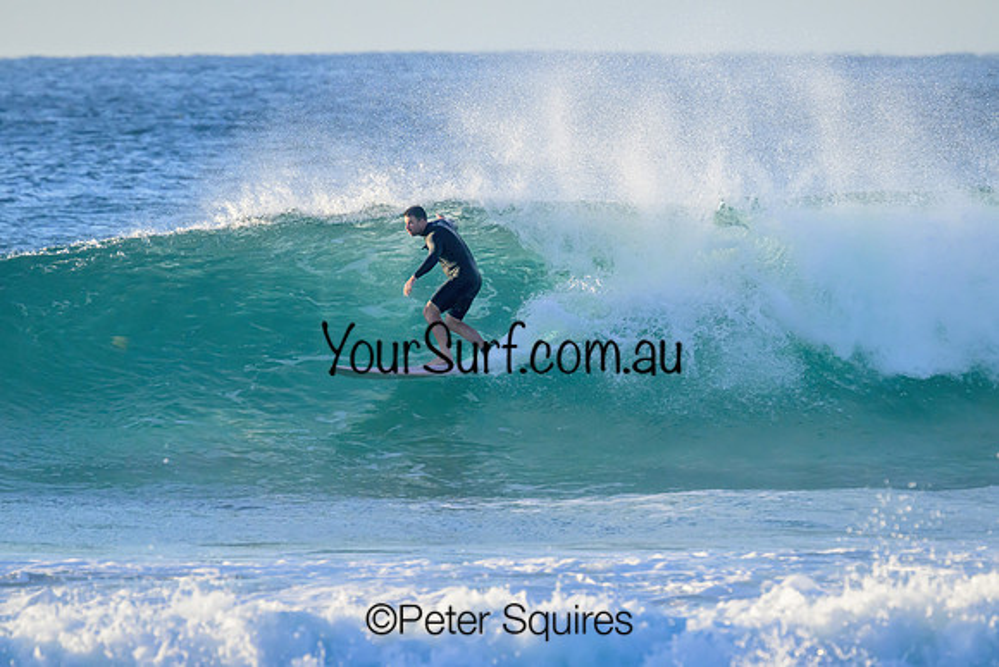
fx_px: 16864
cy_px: 330
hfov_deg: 3.4
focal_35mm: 608
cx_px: 505
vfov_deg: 2.3
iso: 2800
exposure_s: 1/2000
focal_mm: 590
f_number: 11
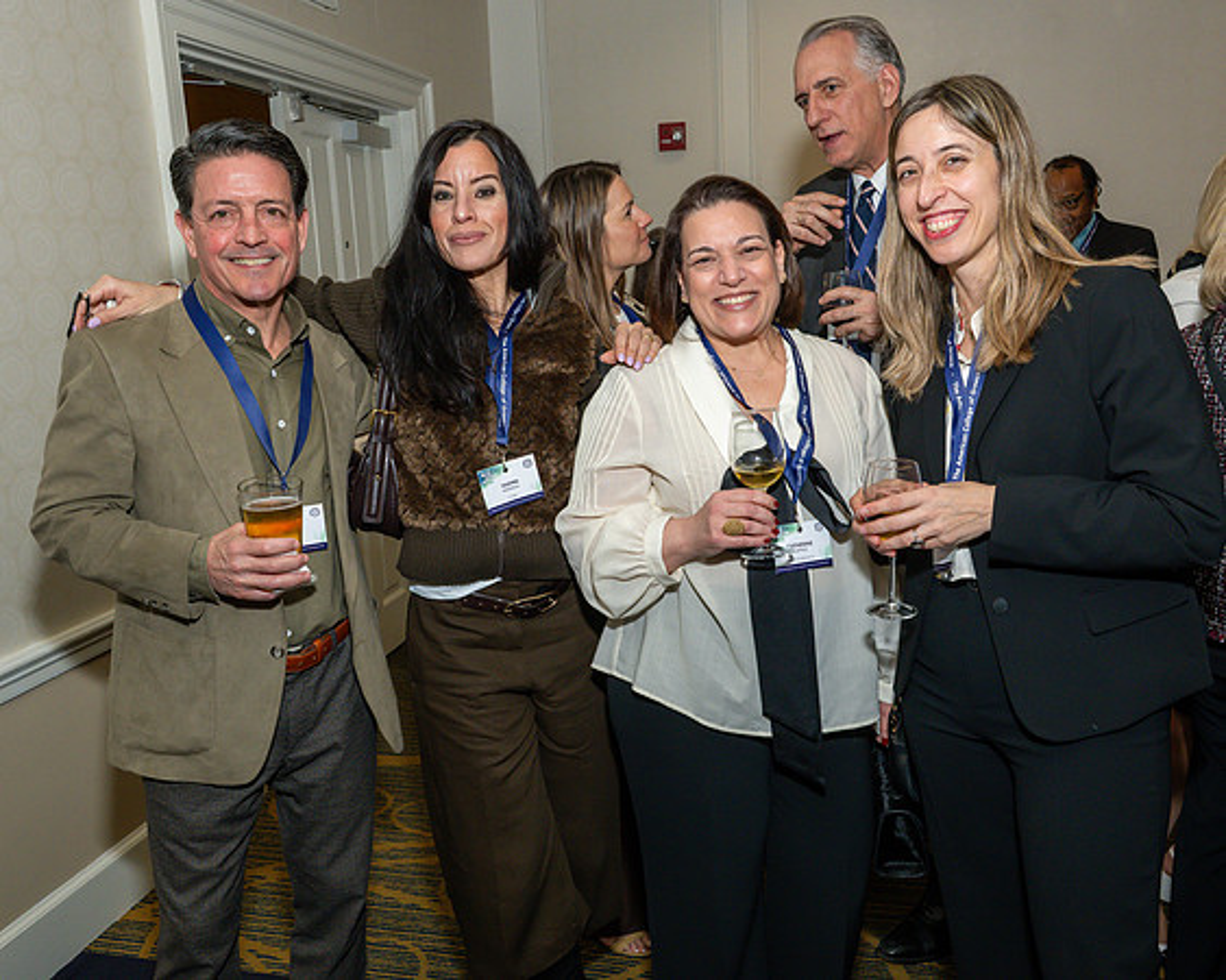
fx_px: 1122
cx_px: 616
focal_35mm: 31
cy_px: 501
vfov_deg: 47.2
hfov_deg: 57.3
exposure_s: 1/250
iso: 640
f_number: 8
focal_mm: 24
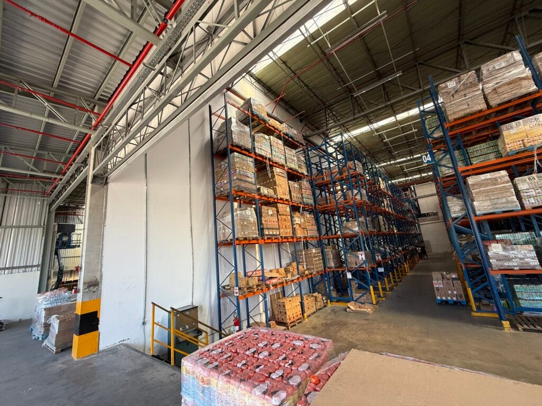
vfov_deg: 85.7
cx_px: 271
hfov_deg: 102.1
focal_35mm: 14
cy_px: 203
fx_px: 219
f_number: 2.2
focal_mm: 2.22
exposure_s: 1/136
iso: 64
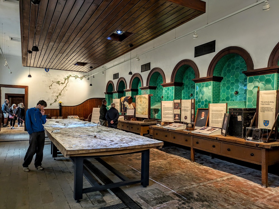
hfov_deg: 69.4
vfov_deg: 54.9
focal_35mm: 25
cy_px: 104
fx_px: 201
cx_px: 140
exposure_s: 1/50
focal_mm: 5.43
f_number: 1.89
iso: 217
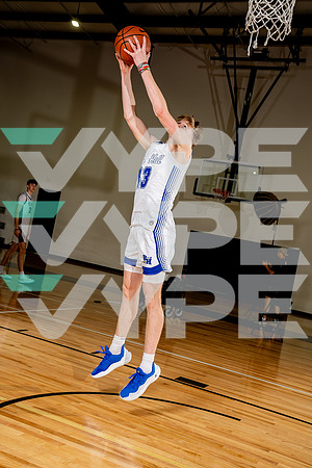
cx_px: 156
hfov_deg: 29.9
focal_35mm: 45
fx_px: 585
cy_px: 234
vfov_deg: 43.6
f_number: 8
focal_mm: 45
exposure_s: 1/250
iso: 250
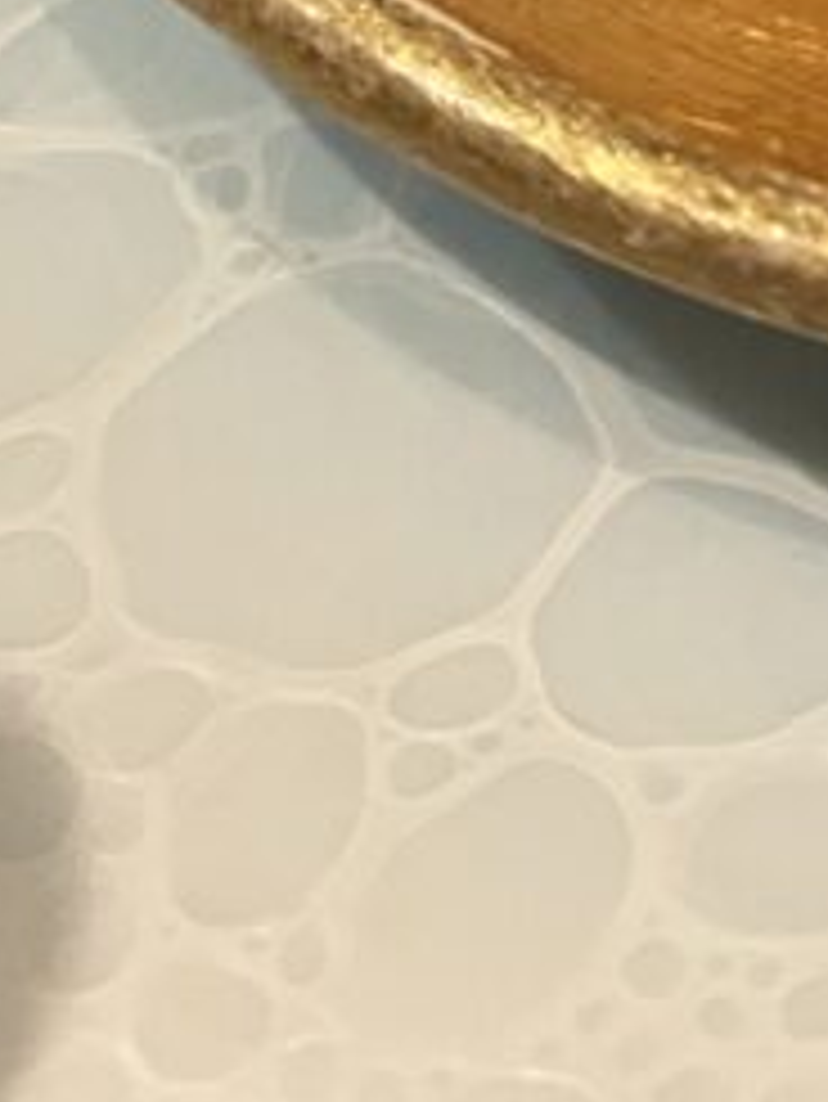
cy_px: -909
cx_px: 1692
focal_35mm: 117
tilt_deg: -45.3
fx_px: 3728
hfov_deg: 11.4
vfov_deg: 14.6
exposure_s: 1/60
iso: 200
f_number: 1.8
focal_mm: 3.99
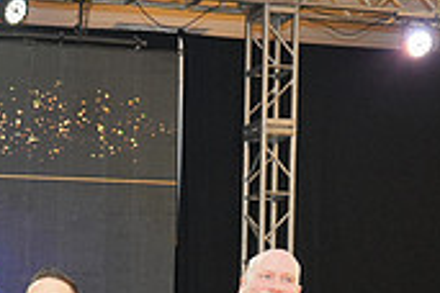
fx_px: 1039
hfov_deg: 21.8
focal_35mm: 85
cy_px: 451
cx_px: -116
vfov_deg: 14.8
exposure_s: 1/200
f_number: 4
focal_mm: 25
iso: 2000
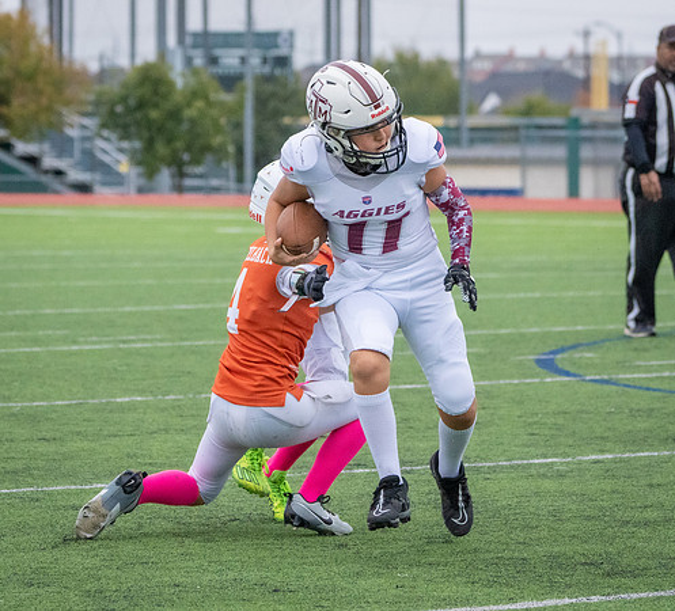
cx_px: 402
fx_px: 5643
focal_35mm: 268
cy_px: 266
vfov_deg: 6.2
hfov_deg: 6.8
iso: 5000
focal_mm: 150
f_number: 5.6
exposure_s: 1/1250
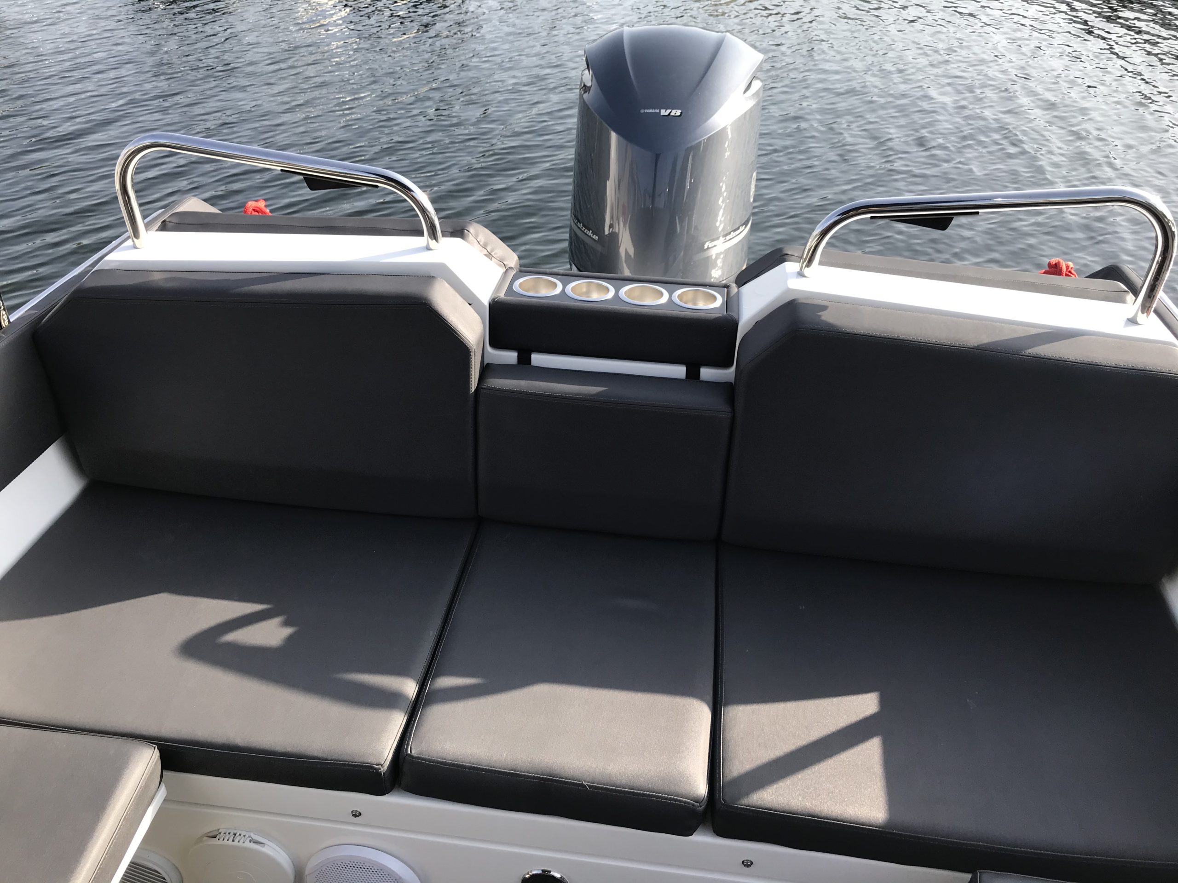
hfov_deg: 63.4
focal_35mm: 28
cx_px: 589
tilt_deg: -33.7
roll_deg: +1.2
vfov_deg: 49.7
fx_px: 953
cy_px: 442
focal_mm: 3.99
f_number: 1.8
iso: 20
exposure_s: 1/634
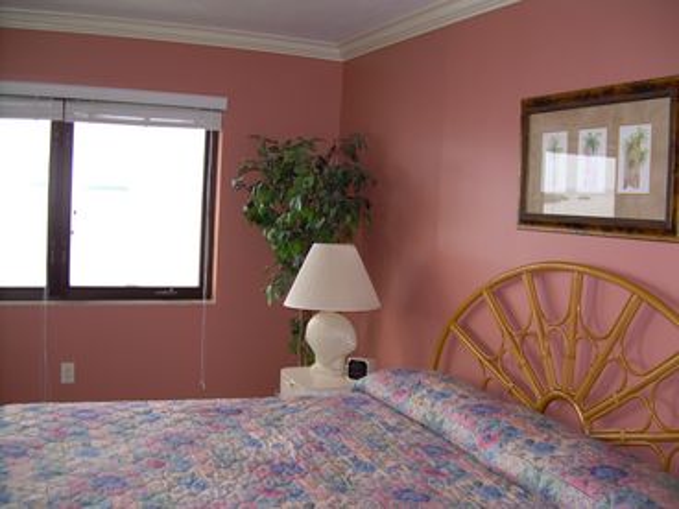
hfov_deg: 49.0
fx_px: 745
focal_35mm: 38
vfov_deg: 37.7
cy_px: 254
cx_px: 340
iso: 50
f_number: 2.8
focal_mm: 6.3
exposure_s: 1/30
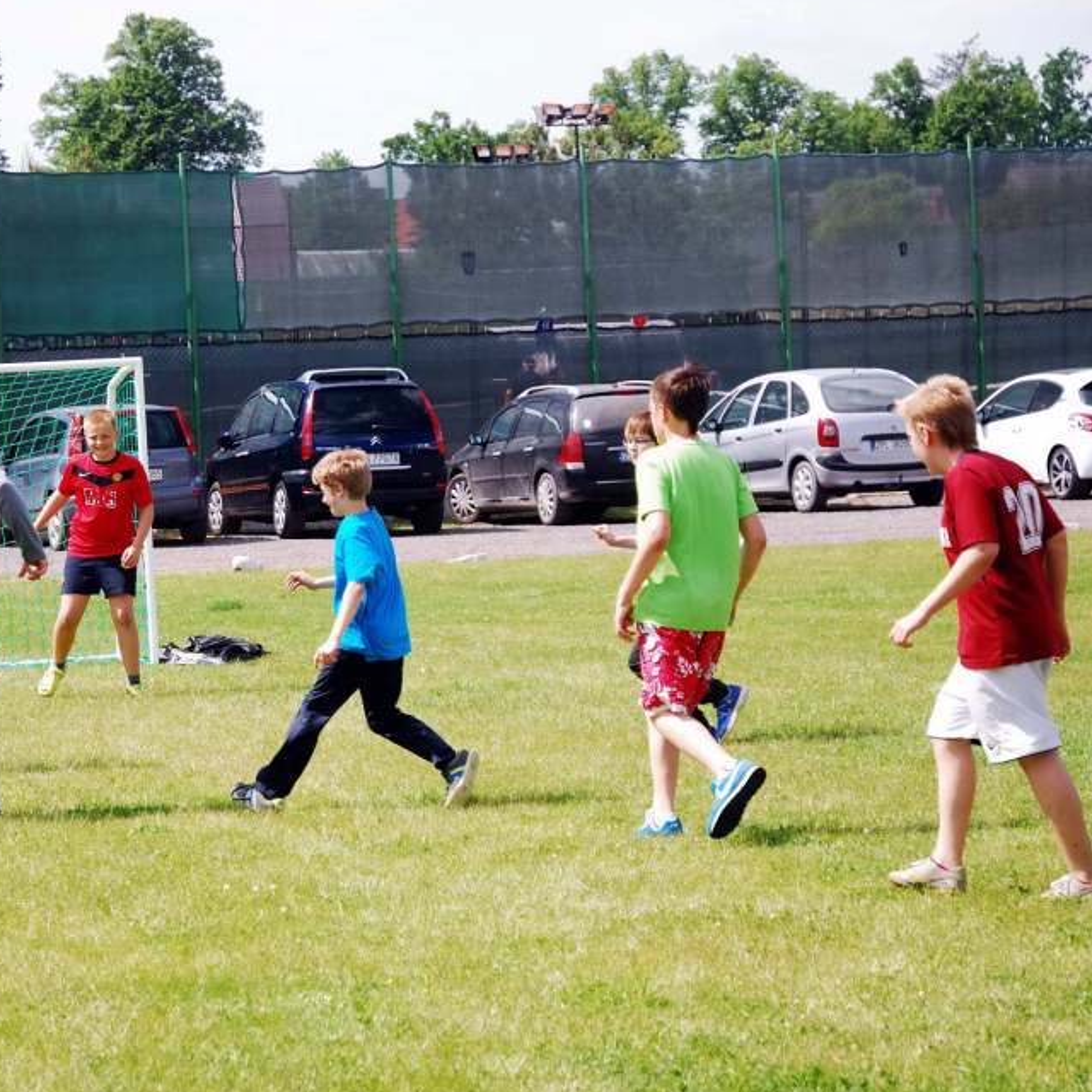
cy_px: 538
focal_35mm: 143
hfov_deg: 12.2
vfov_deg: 12.2
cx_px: 329
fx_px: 5104
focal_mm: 70
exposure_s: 1/640
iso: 250
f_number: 4.5
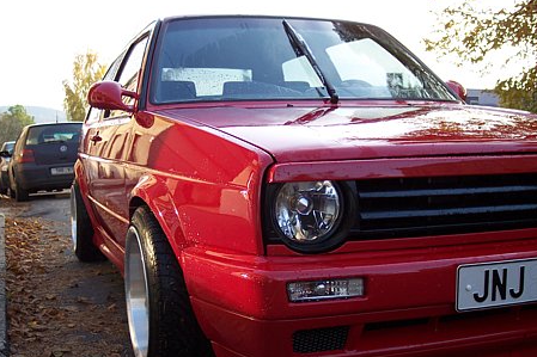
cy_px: 210
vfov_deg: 30.4
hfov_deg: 44.5
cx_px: 248
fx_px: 656
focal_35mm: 44
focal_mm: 8
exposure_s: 1/250
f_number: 2.8
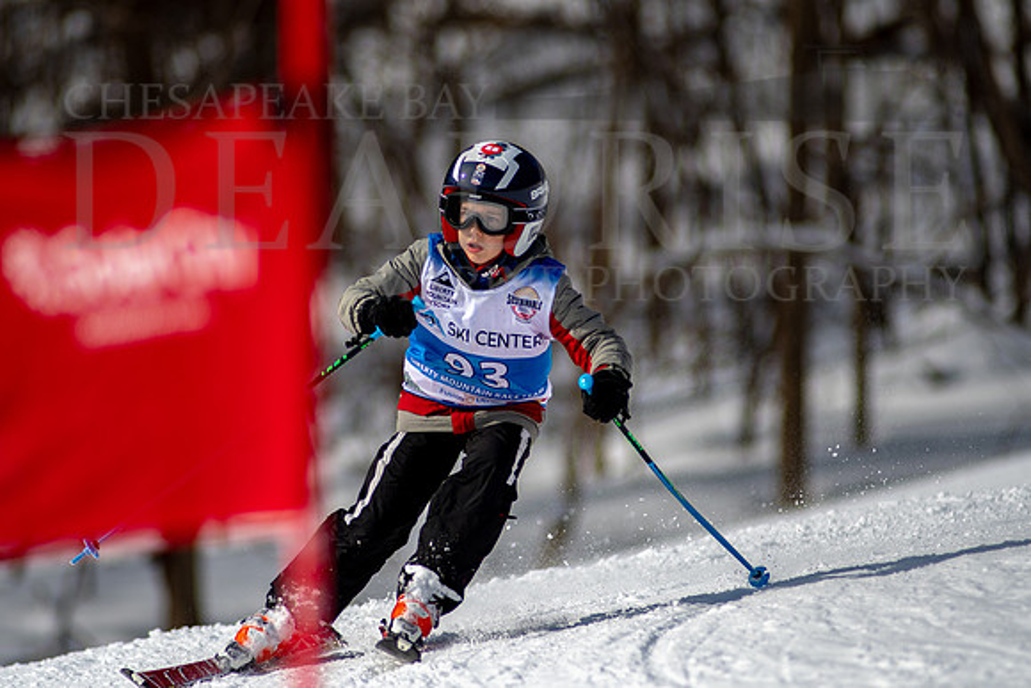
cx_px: 516
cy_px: 344
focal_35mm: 450
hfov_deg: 4.6
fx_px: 12890
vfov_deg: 3.1
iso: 100
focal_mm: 300
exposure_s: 1/6400
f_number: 2.8
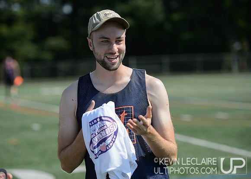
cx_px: 118
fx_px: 912
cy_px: 90
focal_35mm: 128
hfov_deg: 15.7
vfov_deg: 11.2
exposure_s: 1/2500
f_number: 2.8
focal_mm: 122
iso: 200
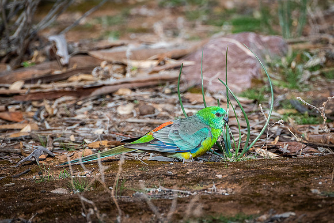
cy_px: 103
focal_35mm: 968
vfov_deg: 1.4
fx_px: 8981
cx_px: 210
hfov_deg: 2.1
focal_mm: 400
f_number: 5.6
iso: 640
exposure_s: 1/1600
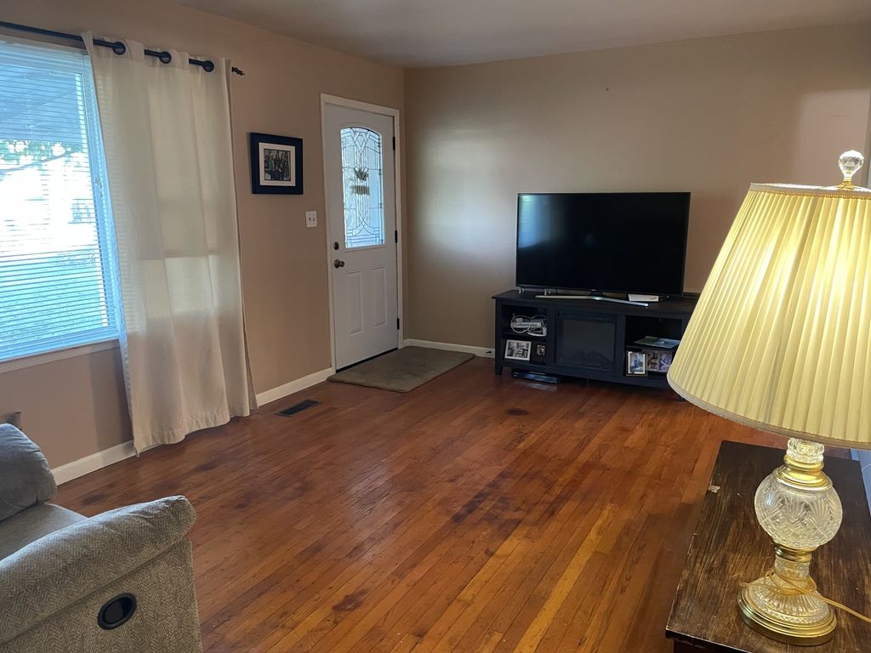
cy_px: 326
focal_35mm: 26
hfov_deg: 67.3
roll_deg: +0.9
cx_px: 436
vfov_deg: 53.1
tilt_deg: -12.6
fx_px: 654
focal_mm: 4.2
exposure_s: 1/40
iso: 400
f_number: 1.6
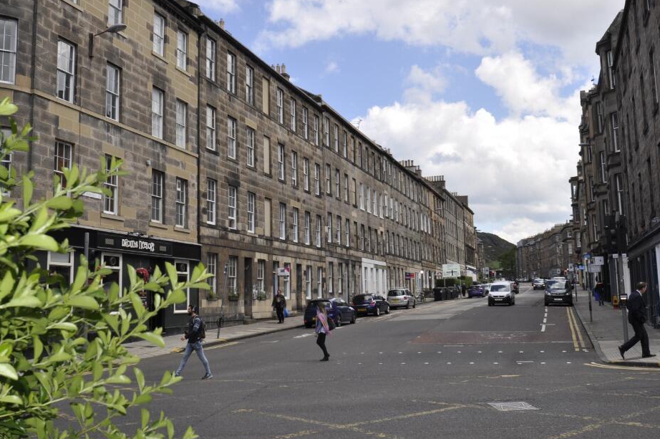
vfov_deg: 33.3
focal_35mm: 40
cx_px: 296
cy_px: 217
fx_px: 733
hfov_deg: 48.4
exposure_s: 1/200
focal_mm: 24
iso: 200
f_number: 10
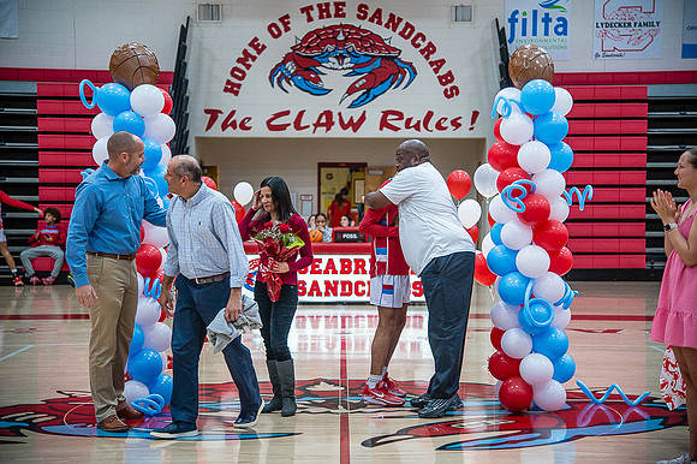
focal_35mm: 75
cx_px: 348
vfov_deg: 18.2
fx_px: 1451
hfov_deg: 27.0
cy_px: 232
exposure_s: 1/320
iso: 2000
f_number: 4
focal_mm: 75
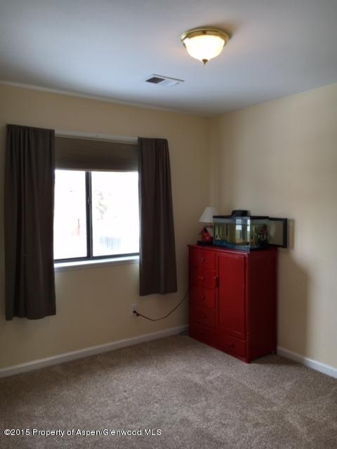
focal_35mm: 29
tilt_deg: -3.5
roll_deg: +0.9
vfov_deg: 61.7
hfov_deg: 48.2
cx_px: 168
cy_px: 224
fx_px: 376
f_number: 2.2
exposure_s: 1/60
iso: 25
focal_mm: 4.15
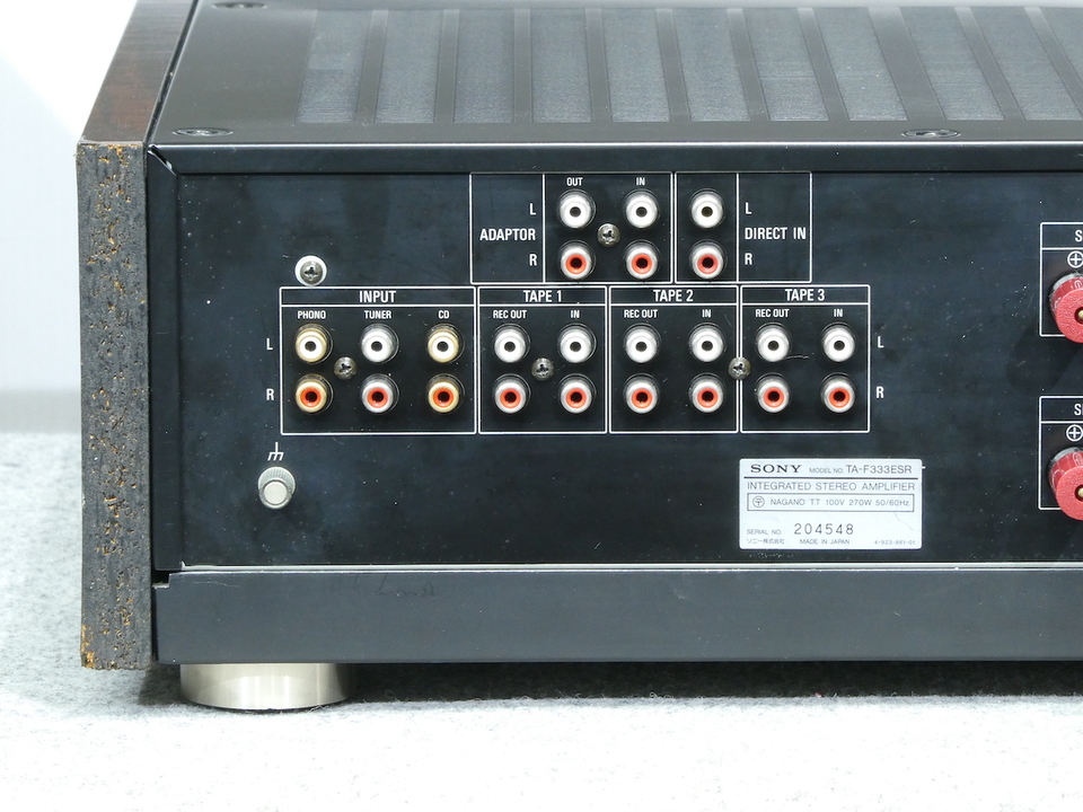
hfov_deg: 7.9
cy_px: 406
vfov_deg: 5.9
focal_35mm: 250
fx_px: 7822
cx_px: 542
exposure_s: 1/2.5
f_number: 5.6
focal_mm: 44.8
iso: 400
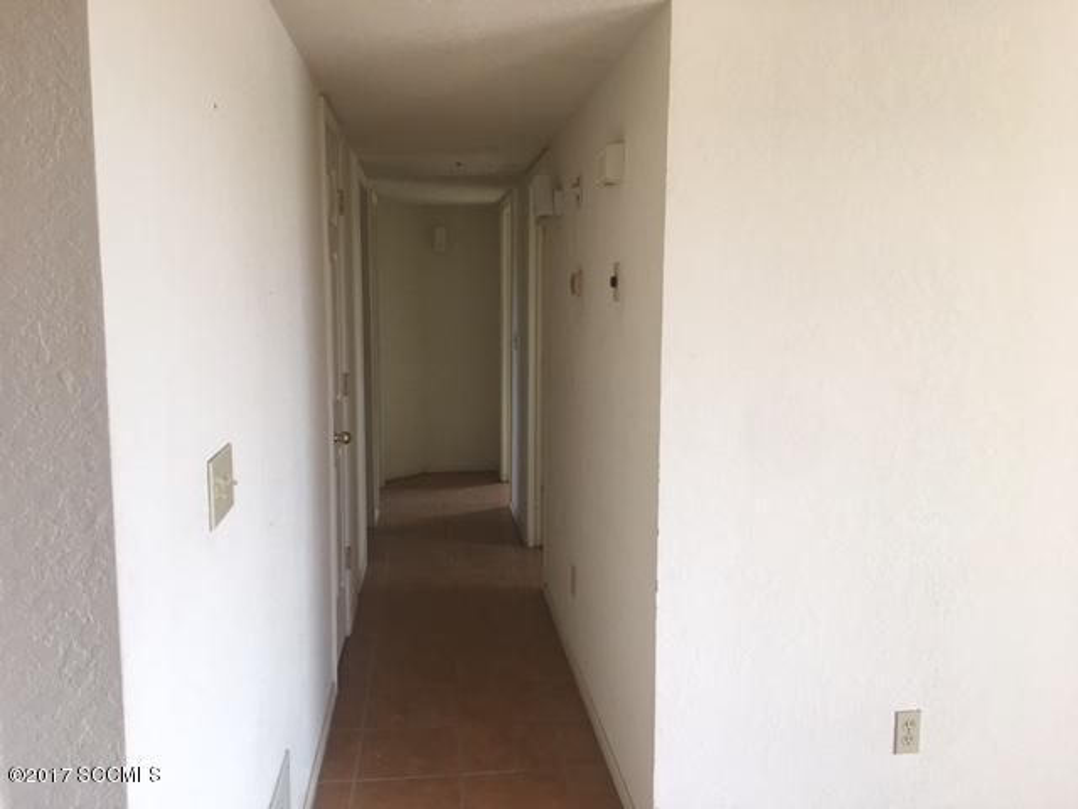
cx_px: 539
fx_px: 903
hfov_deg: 61.7
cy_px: 404
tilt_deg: -4.7
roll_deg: -0.7
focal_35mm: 29
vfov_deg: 48.2
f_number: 2.2
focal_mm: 4.15
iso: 25
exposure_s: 1/30
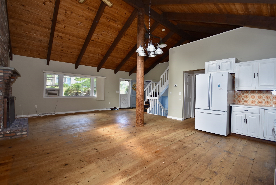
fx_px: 115
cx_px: 138
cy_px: 92
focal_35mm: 15
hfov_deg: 100.4
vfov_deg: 77.4
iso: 280
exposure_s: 1/60
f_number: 4
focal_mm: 10
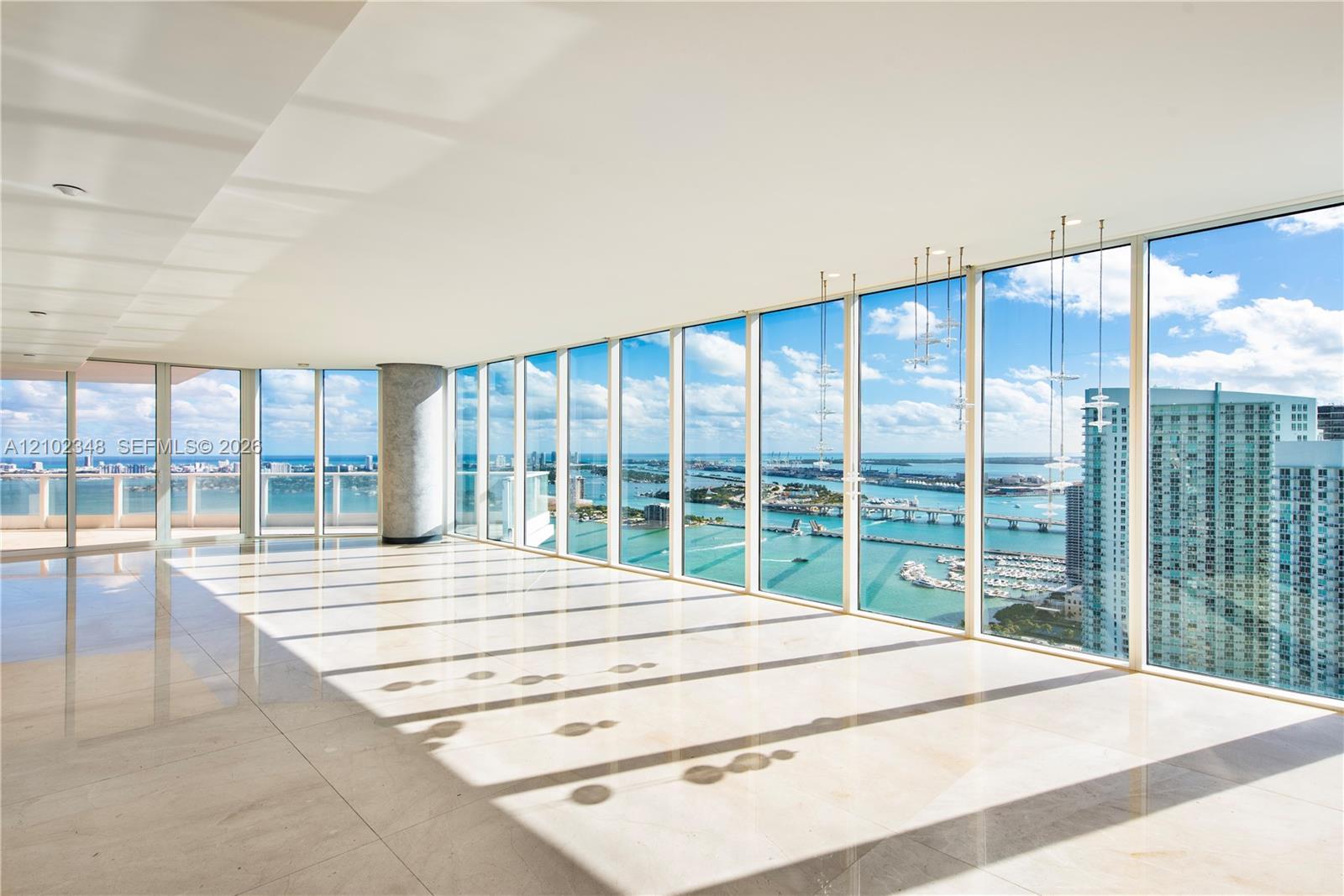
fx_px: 597
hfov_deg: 96.7
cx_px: 672
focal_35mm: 16
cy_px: 448
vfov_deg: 73.8
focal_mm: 16
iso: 100
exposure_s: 1/60
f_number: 10
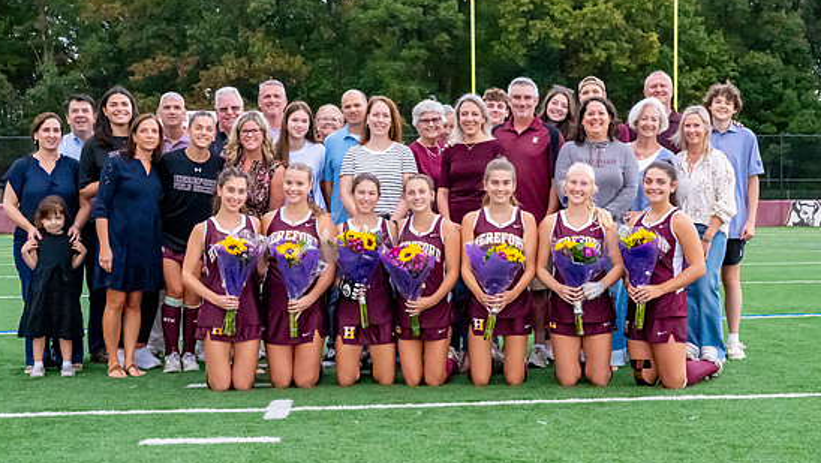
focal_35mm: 60
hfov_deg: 34.8
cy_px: 221
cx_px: 485
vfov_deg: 20.1
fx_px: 1307
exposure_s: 1/1600
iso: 16000
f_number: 7.1
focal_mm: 41
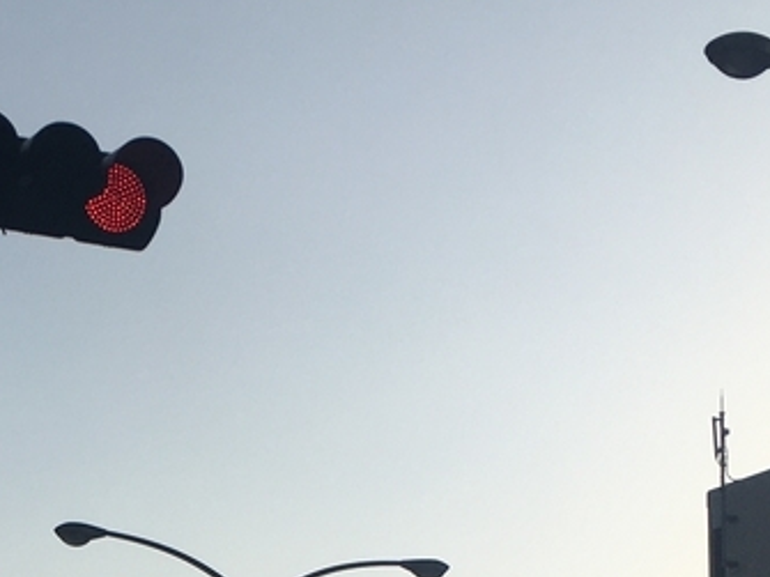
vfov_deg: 13.6
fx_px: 2313
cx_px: 21
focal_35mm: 104
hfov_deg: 18.5
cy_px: 807
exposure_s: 1/3846
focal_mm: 4.15
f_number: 2.2
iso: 25
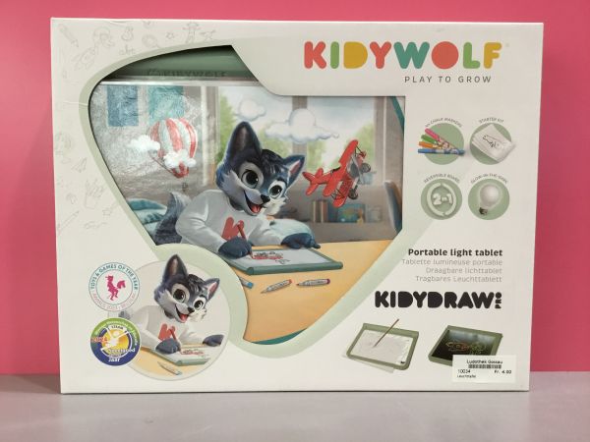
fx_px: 528
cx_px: 295
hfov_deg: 58.4
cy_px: 221
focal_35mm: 31
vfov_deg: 45.4
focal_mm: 3.3
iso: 125
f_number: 2.4
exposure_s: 1/33
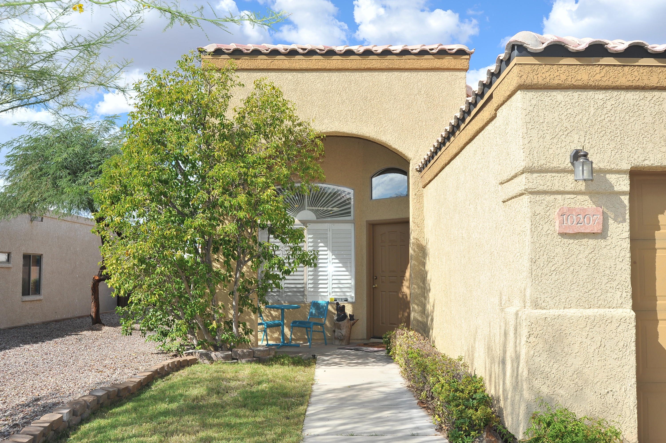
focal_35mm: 35
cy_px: 222
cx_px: 333
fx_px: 647
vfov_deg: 37.8
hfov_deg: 54.5
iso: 320
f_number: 11
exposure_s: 1/320
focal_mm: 35
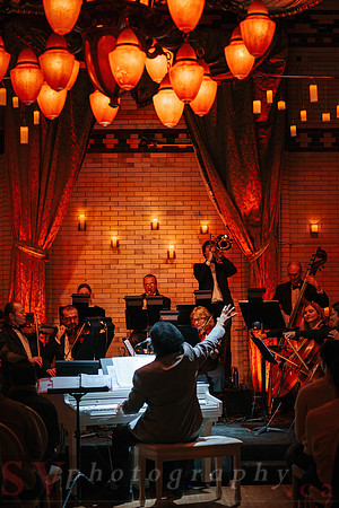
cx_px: 170
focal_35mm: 70
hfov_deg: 19.5
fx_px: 989
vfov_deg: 28.8
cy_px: 254
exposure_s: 1/80
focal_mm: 70
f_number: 2.8
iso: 1000
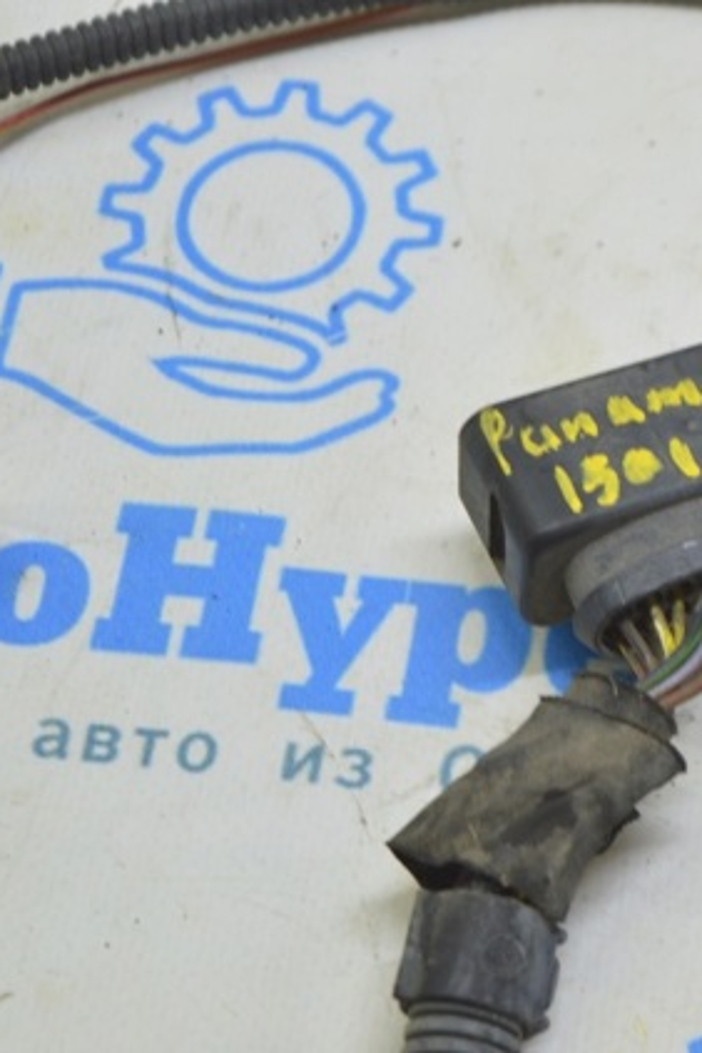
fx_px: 3649
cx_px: 647
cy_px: 526
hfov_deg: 10.9
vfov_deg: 16.4
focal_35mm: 125
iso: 400
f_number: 5.6
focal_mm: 55
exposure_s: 1/20
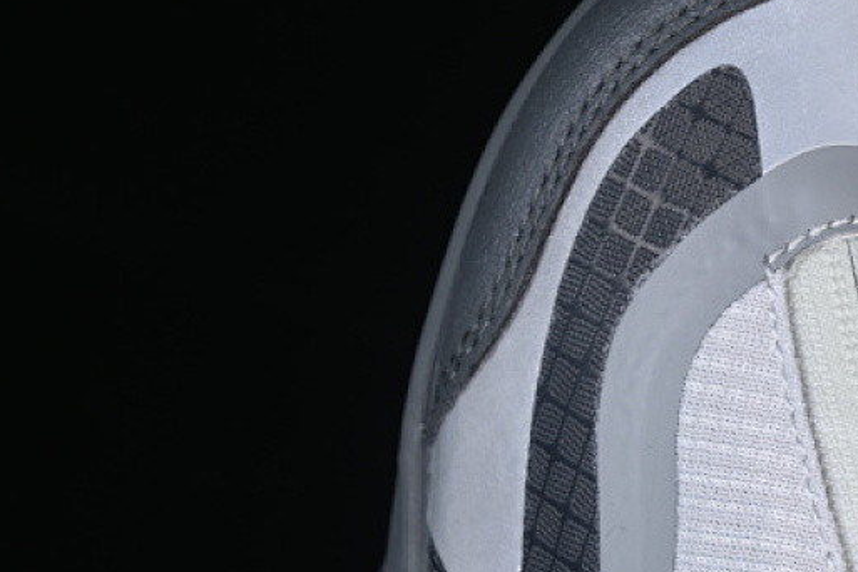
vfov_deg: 8.7
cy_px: 445
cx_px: 860
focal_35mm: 158
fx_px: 3765
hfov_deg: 12.8
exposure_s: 1/60
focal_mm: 50
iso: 160
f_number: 6.3
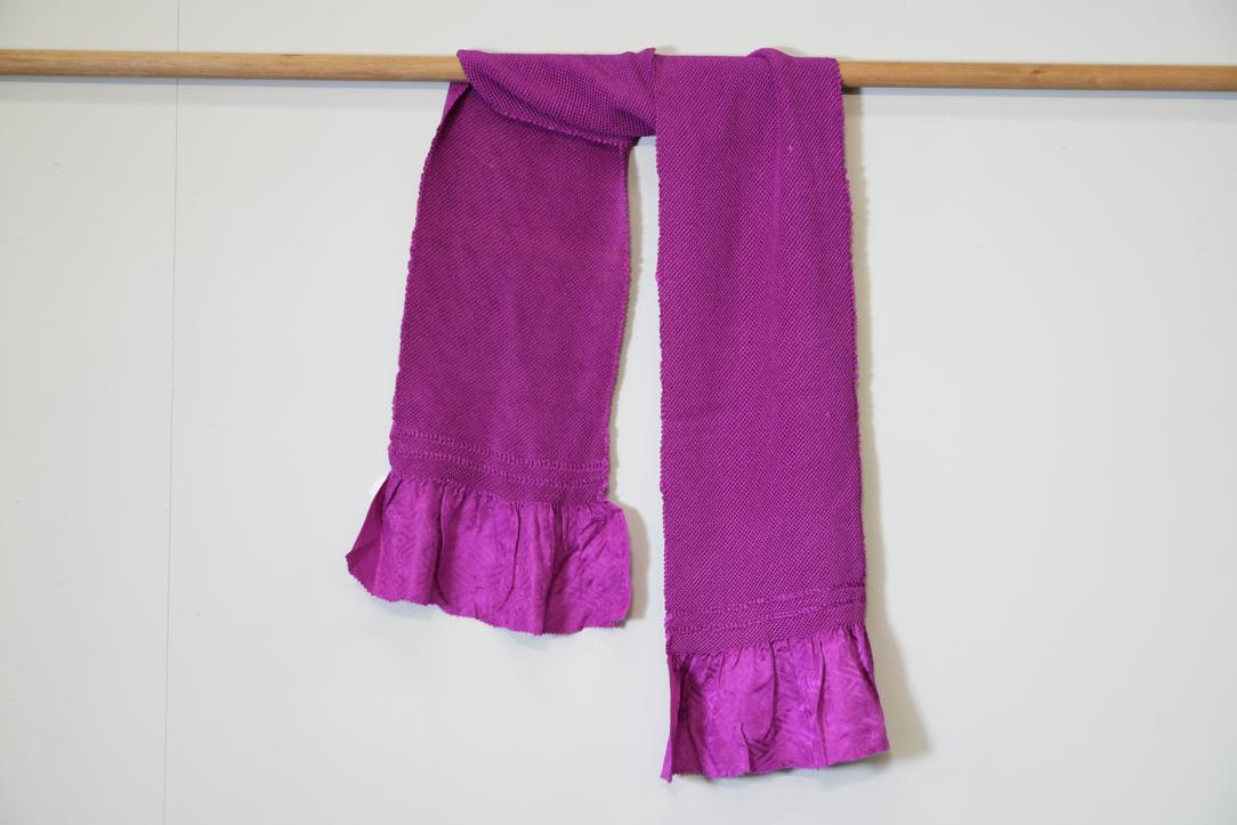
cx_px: 618
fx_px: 2337
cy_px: 412
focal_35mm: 68
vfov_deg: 20.0
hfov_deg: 29.7
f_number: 5.6
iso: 2000
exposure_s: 1/125
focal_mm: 68
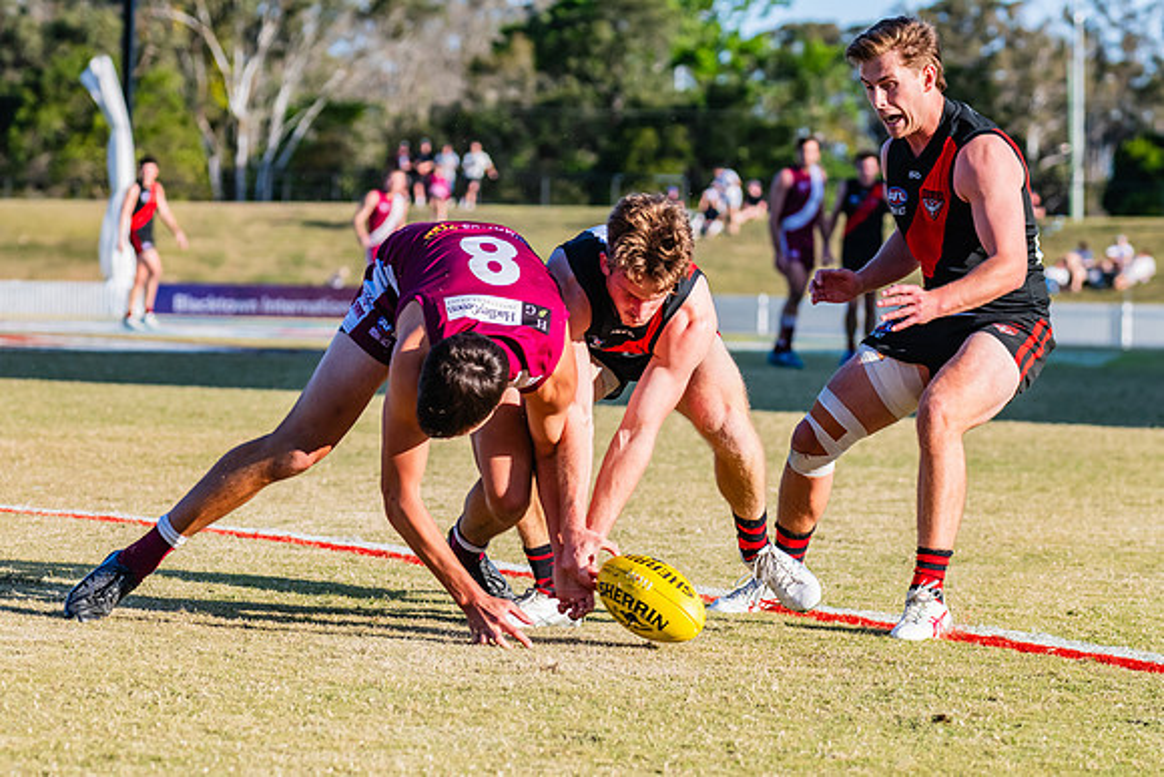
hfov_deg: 10.8
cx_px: 529
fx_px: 6150
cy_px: 424
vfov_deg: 7.2
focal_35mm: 190
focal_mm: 170
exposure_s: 1/1600
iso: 800
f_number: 7.1
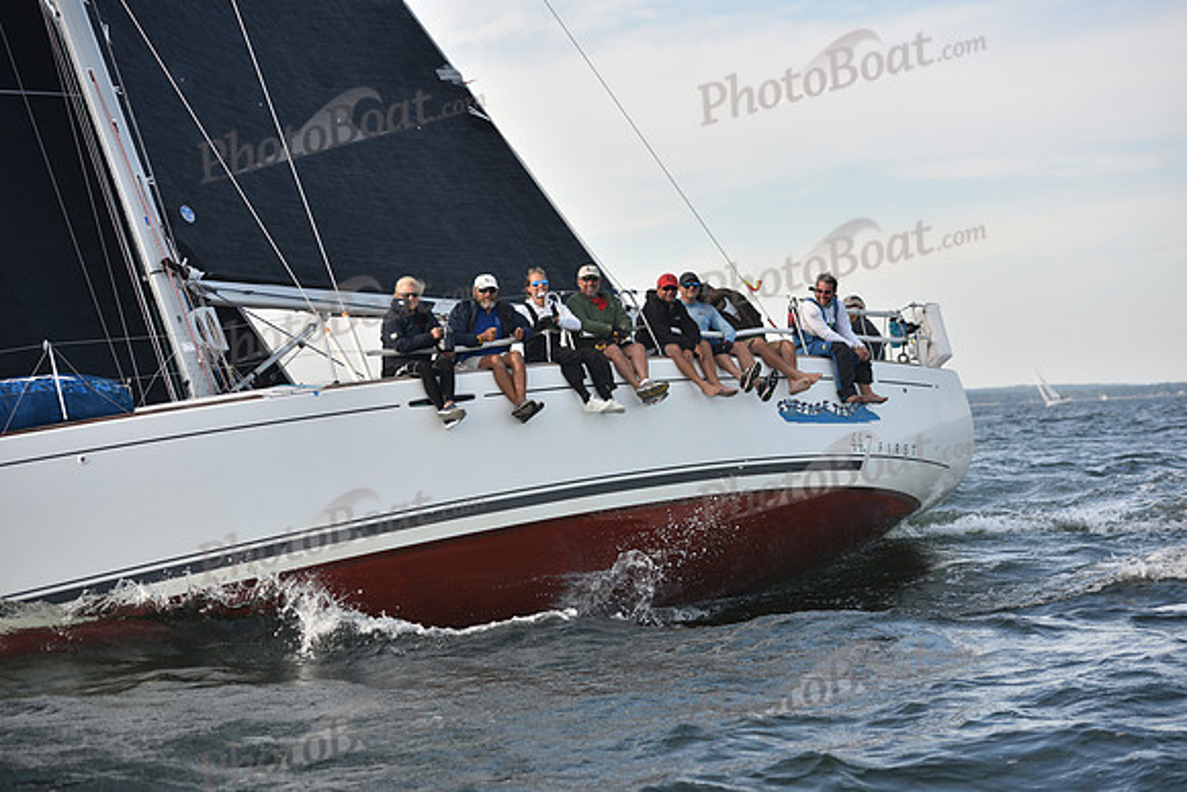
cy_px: 396
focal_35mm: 78
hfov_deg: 26.0
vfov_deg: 17.5
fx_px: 2572
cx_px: 594
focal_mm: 78
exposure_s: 1/500
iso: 250
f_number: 3.5
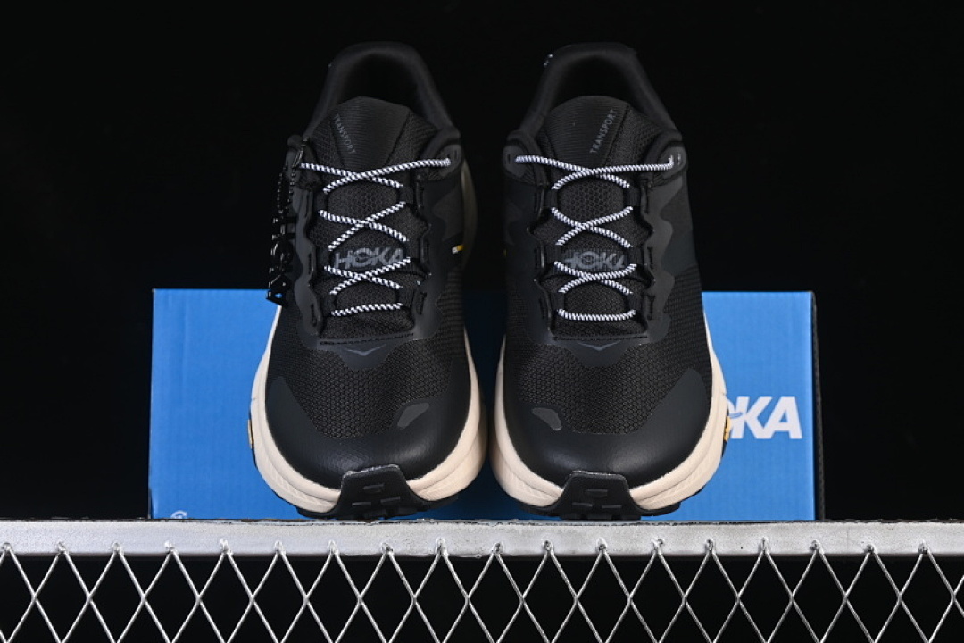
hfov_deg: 27.0
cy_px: 322
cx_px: 482
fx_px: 2008
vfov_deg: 18.2
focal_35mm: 75
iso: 160
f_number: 6.3
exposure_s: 1/60
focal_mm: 50
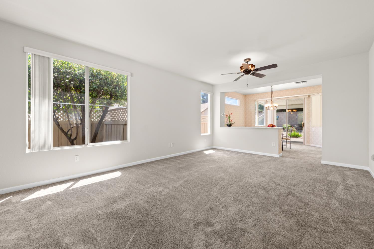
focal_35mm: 14
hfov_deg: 104.3
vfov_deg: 81.1
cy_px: 124
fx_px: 145
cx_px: 187
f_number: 8
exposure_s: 1/13
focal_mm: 14
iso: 125
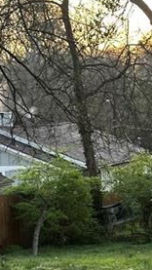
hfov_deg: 8.3
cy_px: 300
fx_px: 1038
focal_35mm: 145
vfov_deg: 14.5
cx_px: 176
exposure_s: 1/85
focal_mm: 6.86
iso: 80
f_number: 1.78
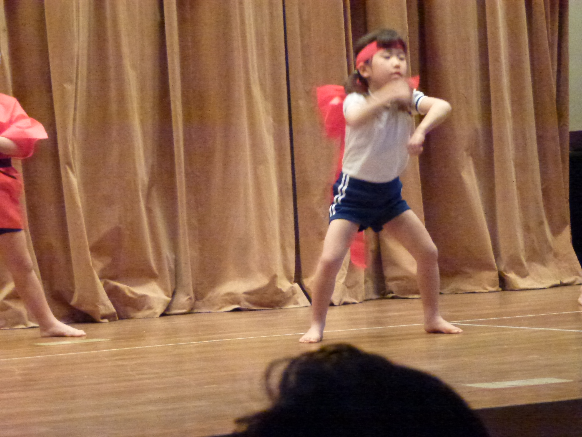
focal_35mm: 142
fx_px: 2387
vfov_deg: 10.4
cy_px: 218
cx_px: 291
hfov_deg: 13.9
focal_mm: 25.5
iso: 1600
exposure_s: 1/60
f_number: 5.3
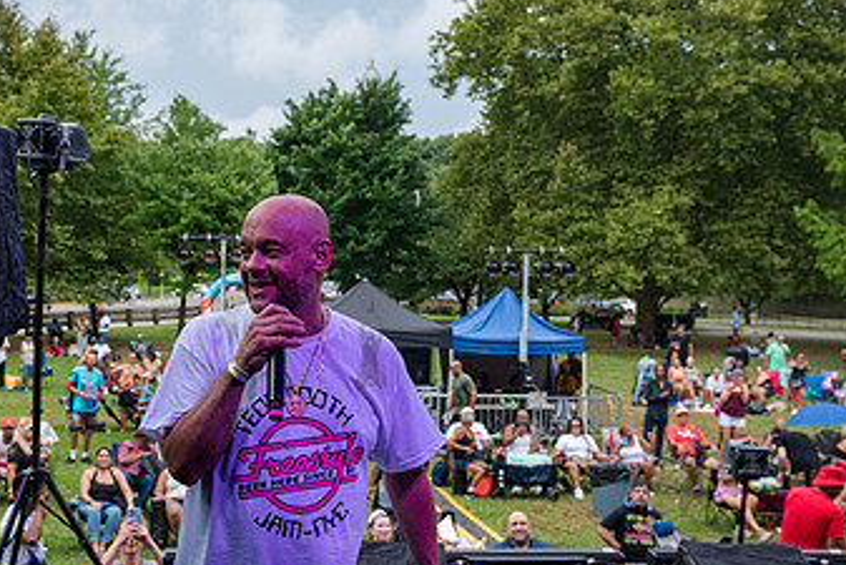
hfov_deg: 36.0
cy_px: 359
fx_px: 1293
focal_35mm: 55
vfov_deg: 24.6
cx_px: 307
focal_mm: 24
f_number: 4
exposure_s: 1/800
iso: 1000
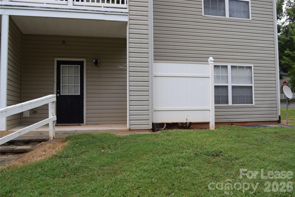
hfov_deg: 55.1
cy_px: 98
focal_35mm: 34
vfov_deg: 38.4
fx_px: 283
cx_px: 148
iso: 400
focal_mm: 23
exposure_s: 1/125
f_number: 5.6
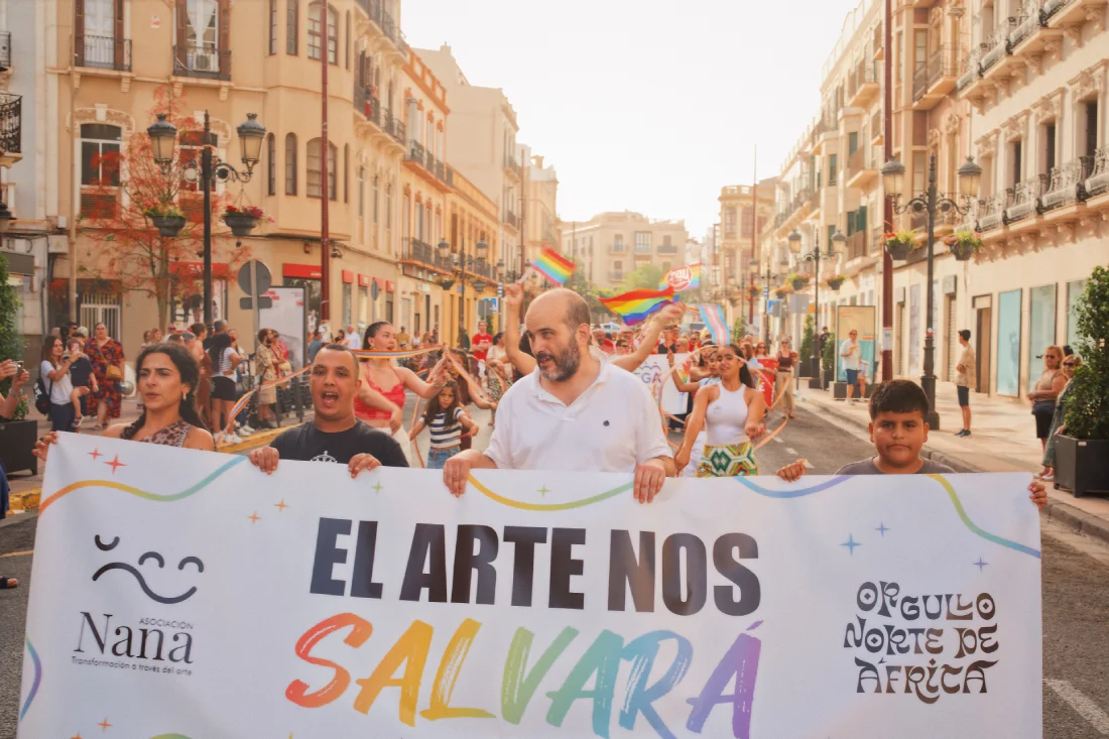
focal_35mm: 41
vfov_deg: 32.6
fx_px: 1263
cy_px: 370
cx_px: 554
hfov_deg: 47.4
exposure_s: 1/160
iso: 160
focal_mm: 27
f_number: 5
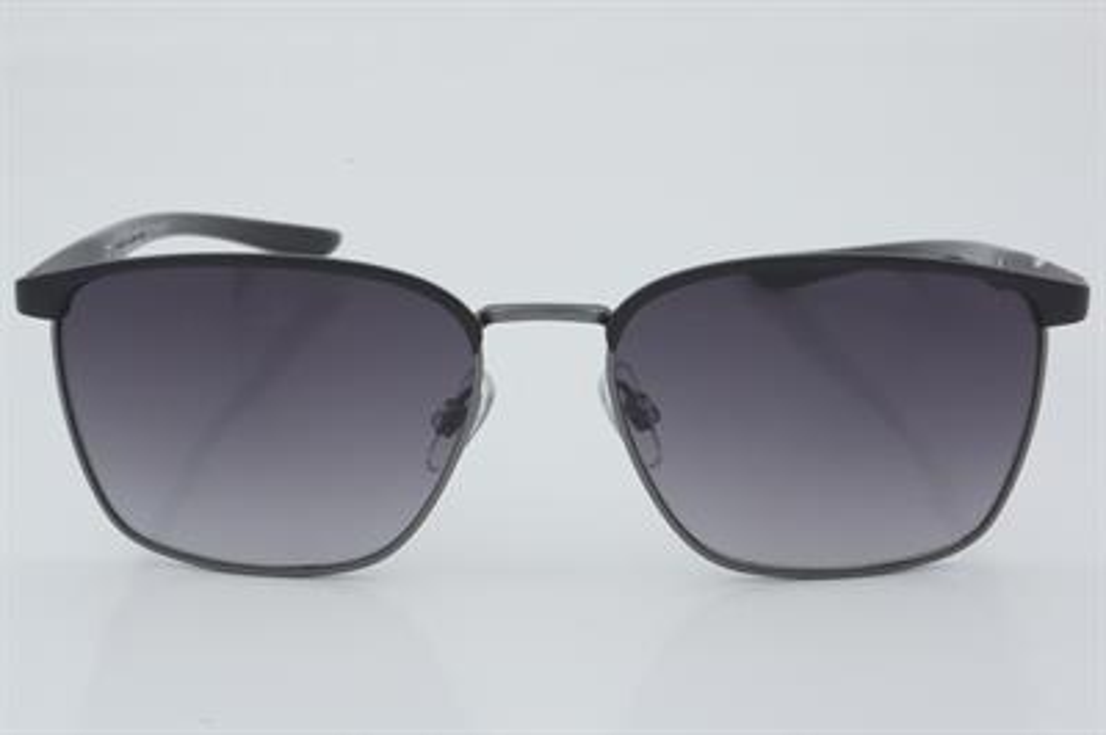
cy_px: 368
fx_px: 2532
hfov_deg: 24.6
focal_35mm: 82
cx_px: 553
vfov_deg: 16.5
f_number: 32
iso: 100
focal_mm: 55
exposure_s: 1/3
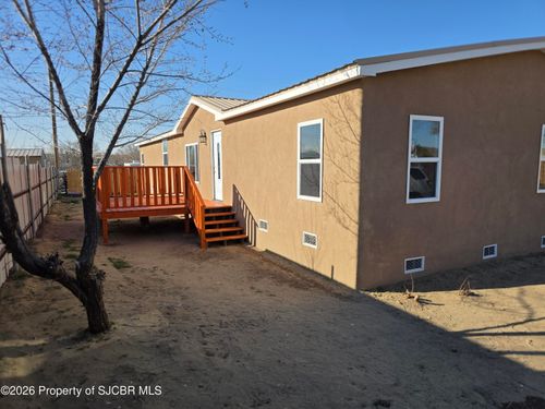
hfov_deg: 73.9
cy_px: 204
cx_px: 272
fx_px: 362
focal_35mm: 23
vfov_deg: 58.9
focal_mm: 6.3
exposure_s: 1/4333
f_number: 1.7
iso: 80
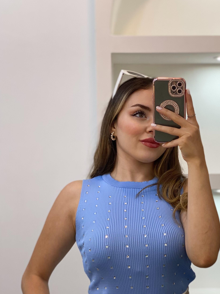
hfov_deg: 17.5
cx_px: 149
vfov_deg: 23.0
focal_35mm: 84
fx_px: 712
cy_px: 233
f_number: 2
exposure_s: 1/100
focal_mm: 6
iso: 80
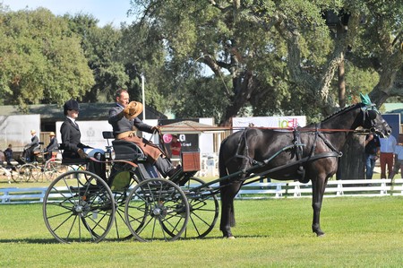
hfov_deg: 10.2
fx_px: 2264
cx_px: 202
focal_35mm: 202
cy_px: 134
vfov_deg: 6.8
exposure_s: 1/800
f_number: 5
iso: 320
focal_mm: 135
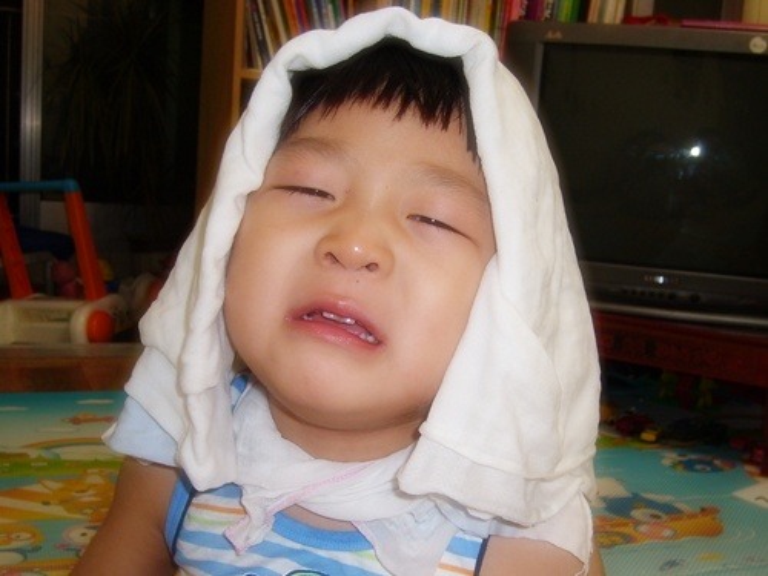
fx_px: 777
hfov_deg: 52.6
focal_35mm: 35
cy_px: 288
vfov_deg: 40.7
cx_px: 384
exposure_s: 1/30
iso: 50
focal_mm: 5.8
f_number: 2.8
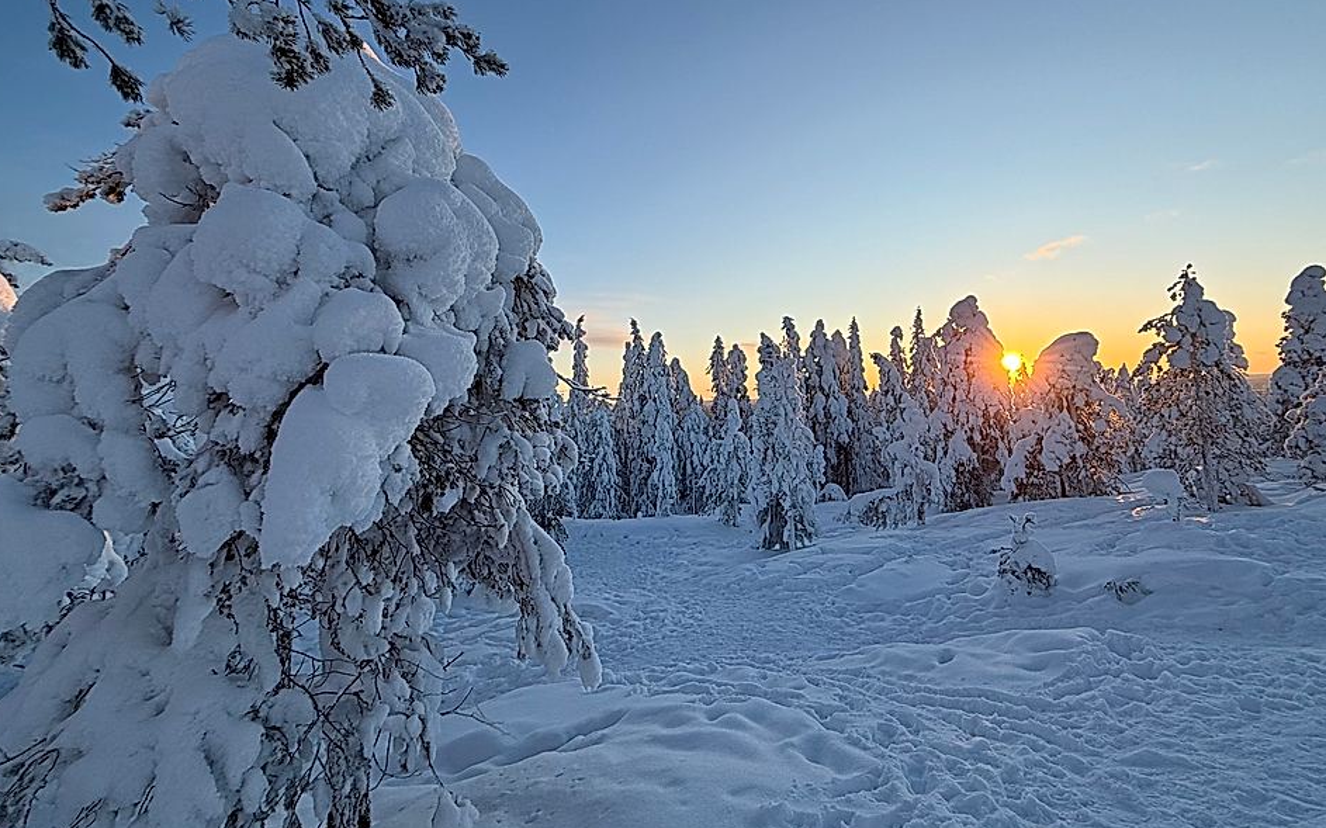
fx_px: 614
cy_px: 335
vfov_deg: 67.4
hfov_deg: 94.3
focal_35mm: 17
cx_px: 695
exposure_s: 1/901
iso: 50
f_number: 2.2
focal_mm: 2.22
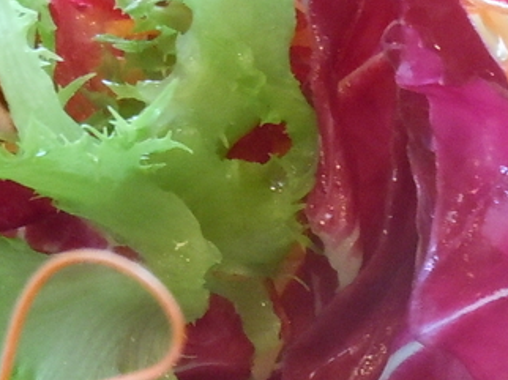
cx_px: 281
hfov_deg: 16.0
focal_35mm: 123
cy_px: 402
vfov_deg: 11.9
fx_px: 1804
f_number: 4
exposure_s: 1/20
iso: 800
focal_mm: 5.9
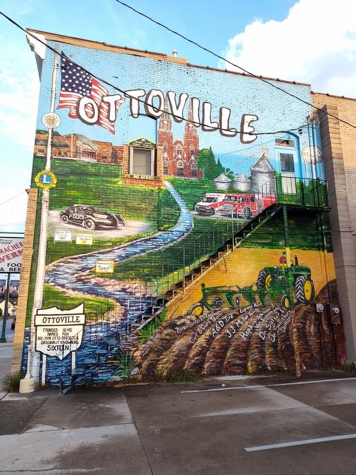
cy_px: 238
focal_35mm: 23
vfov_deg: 73.9
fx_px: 315
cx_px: 178
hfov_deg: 58.9
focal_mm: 5.56
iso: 152
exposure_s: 1/200
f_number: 1.8
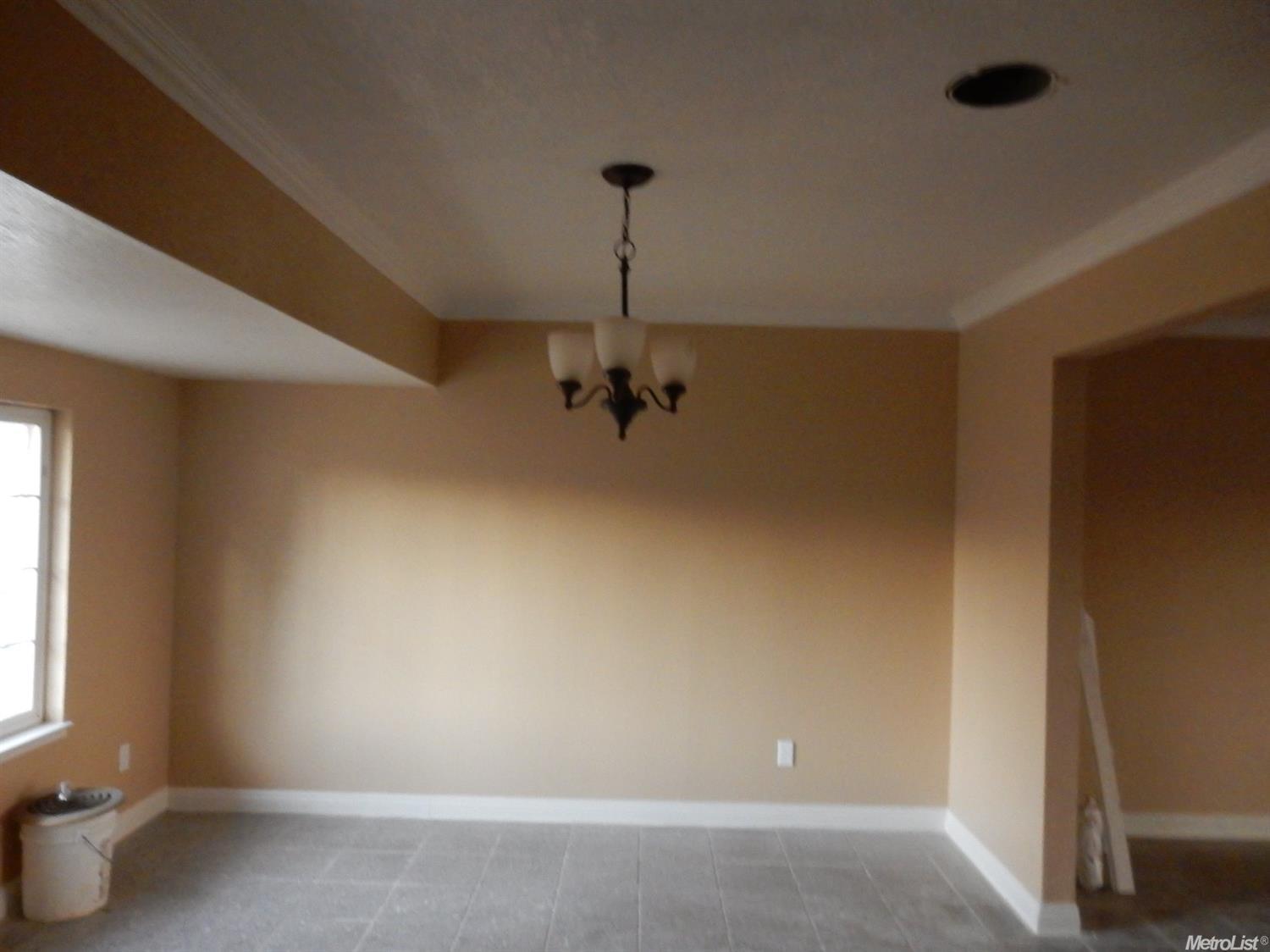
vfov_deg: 54.9
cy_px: 476
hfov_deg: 69.4
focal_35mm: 25
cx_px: 635
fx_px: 917
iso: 800
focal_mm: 4.5
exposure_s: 1/1.6
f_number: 3.7
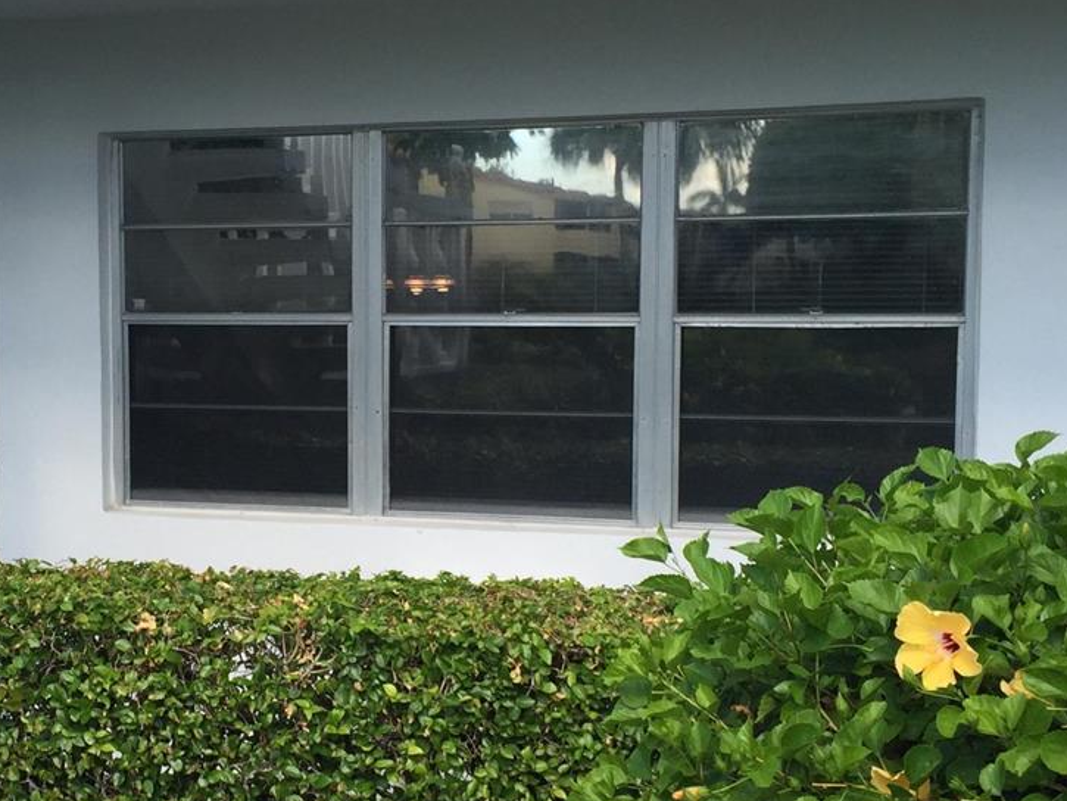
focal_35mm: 64
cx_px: 275
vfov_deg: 22.9
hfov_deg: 29.8
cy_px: 476
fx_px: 1973
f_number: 2.2
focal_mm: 4.15
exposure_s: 1/628
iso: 32
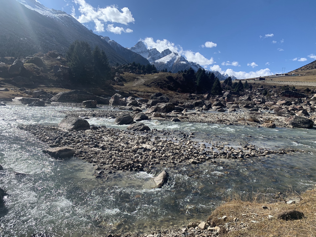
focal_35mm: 26
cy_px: 118
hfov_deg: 67.3
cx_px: 158
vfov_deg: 53.1
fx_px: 237
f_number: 1.8
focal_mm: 4.25
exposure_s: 1/2481
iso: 25
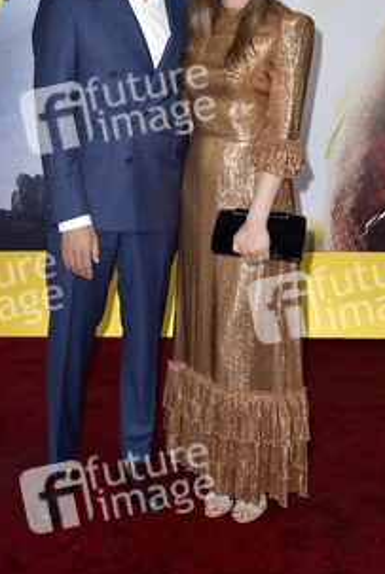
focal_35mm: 58
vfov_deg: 34.2
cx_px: 174
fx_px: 927
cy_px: 205
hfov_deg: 23.4
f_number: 6.3
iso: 320
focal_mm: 44
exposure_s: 1/250
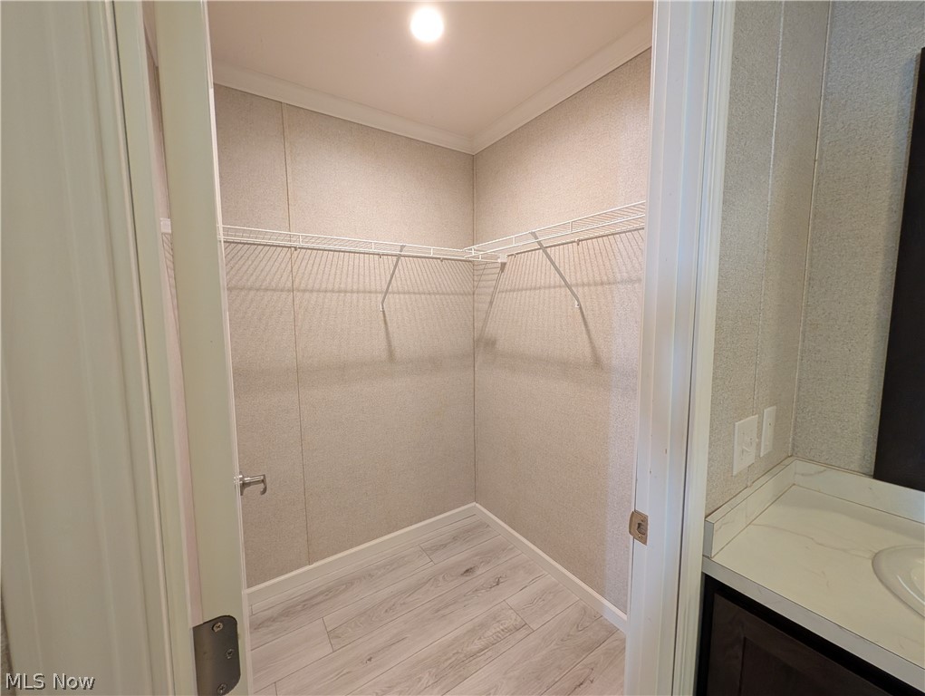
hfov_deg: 110.5
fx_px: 321
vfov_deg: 94.6
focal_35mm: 12
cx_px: 462
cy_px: 348
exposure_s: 1/60
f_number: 1.7
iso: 326
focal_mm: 2.02
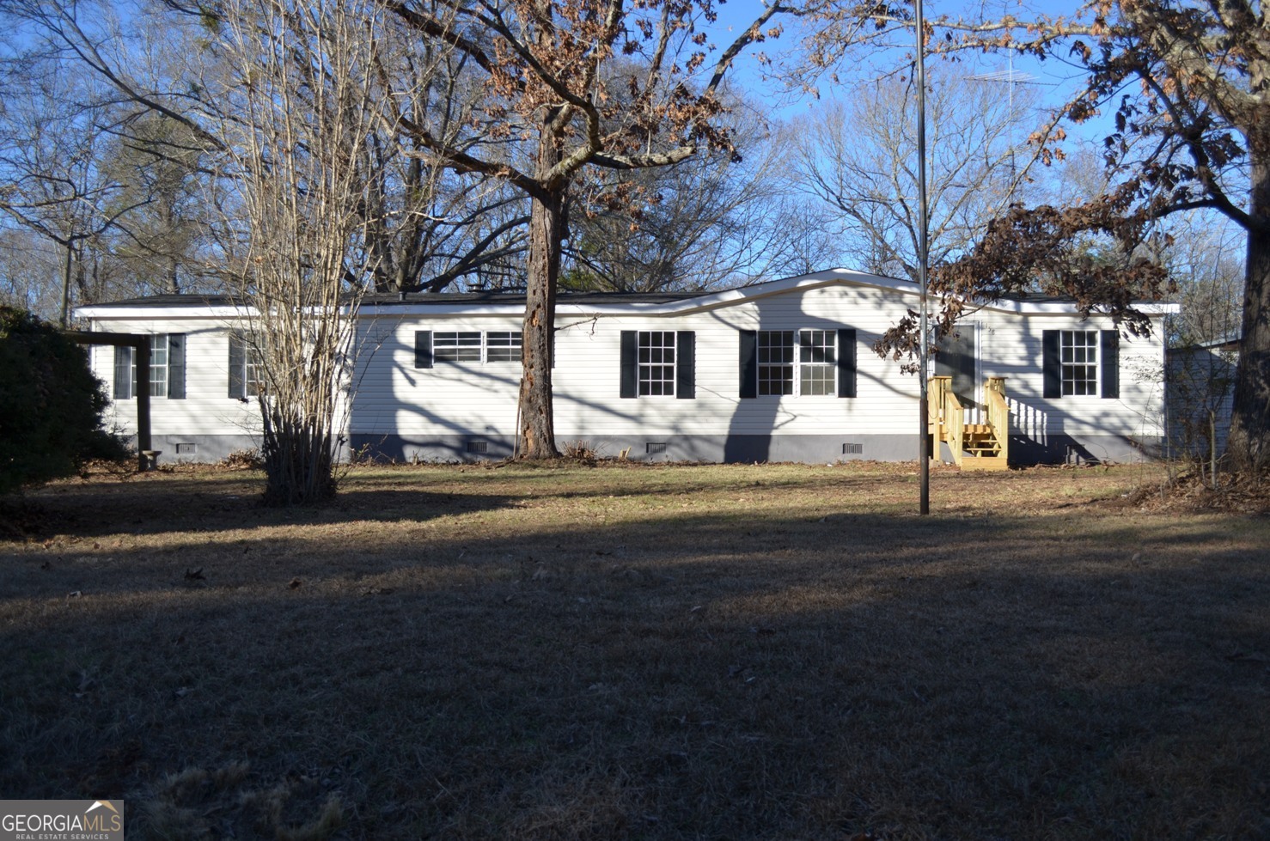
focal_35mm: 33
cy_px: 420
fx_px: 1162
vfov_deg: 39.8
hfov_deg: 57.3
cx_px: 635
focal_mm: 22
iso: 110
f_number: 4
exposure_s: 1/500
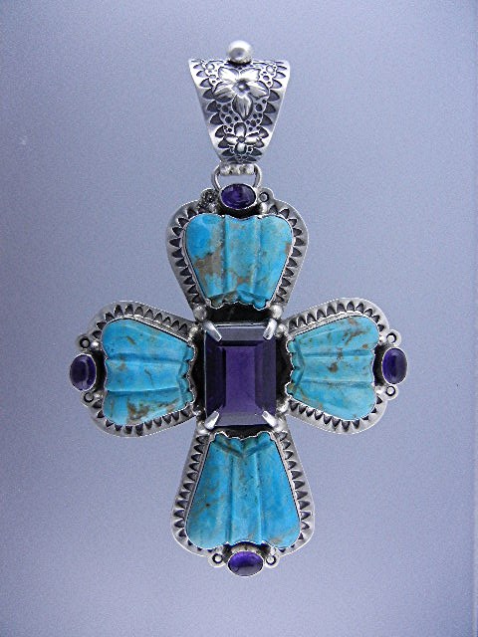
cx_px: 239
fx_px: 552
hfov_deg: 46.8
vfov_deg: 60.0
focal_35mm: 30
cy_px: 318
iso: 400
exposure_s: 1/17.7
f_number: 3.5
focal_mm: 5.4
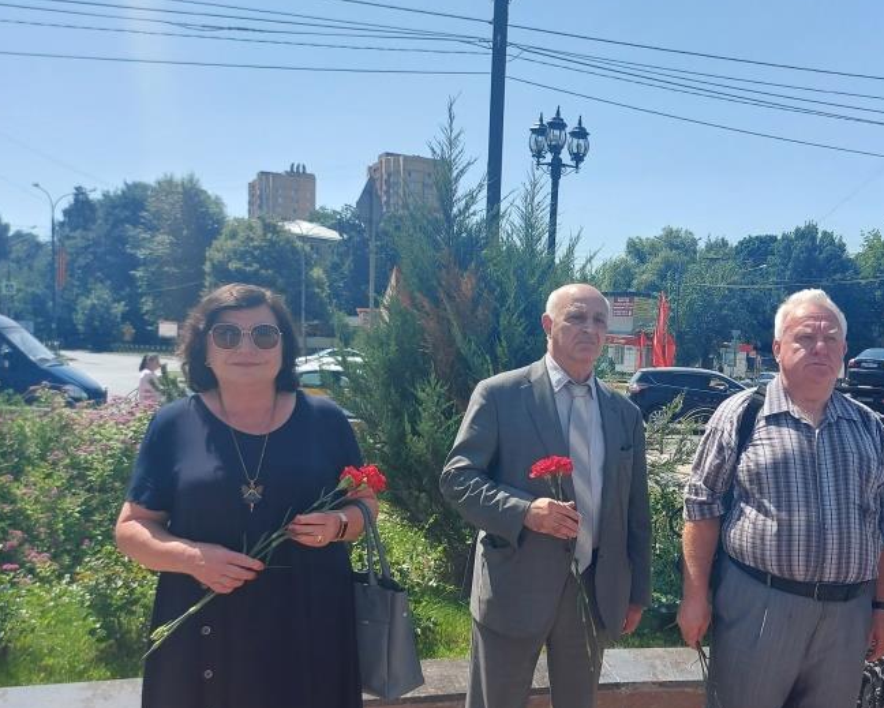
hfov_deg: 47.9
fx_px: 968
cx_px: 619
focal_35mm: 37
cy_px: 465
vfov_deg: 39.7
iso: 32
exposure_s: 1/649
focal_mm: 5.23
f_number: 1.8
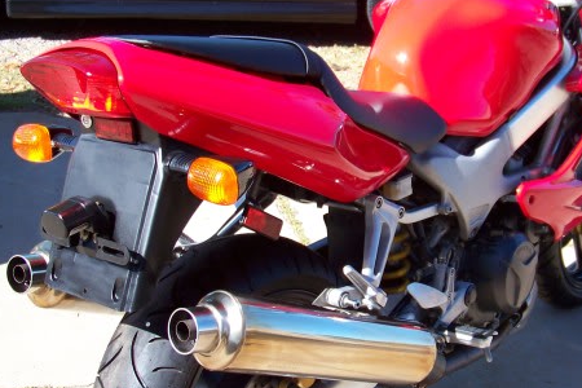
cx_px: 365
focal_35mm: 61
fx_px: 986
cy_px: 211
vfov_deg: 22.3
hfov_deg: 32.7
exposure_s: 1/320
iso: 64
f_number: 2.8
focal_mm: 5.9
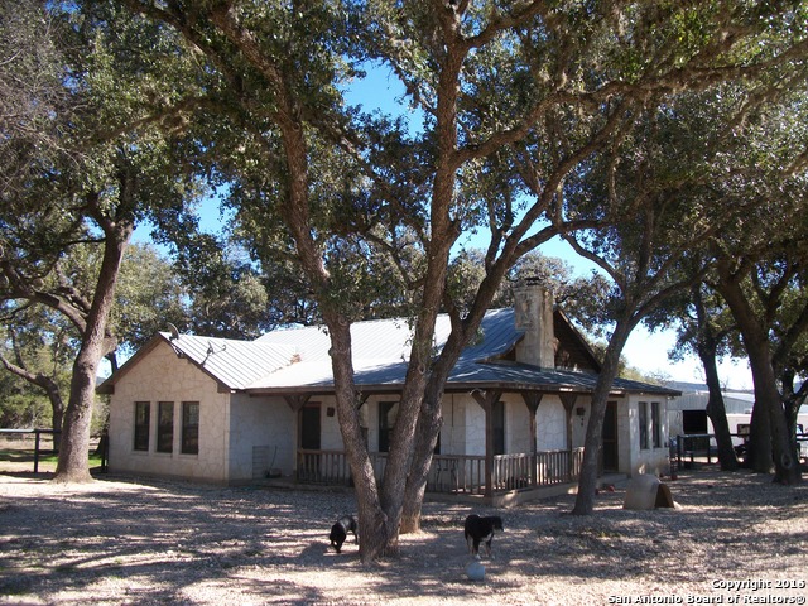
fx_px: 747
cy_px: 303
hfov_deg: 56.8
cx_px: 404
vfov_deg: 44.2
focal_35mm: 32
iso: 88
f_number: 2.9
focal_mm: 5.7
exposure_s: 1/500
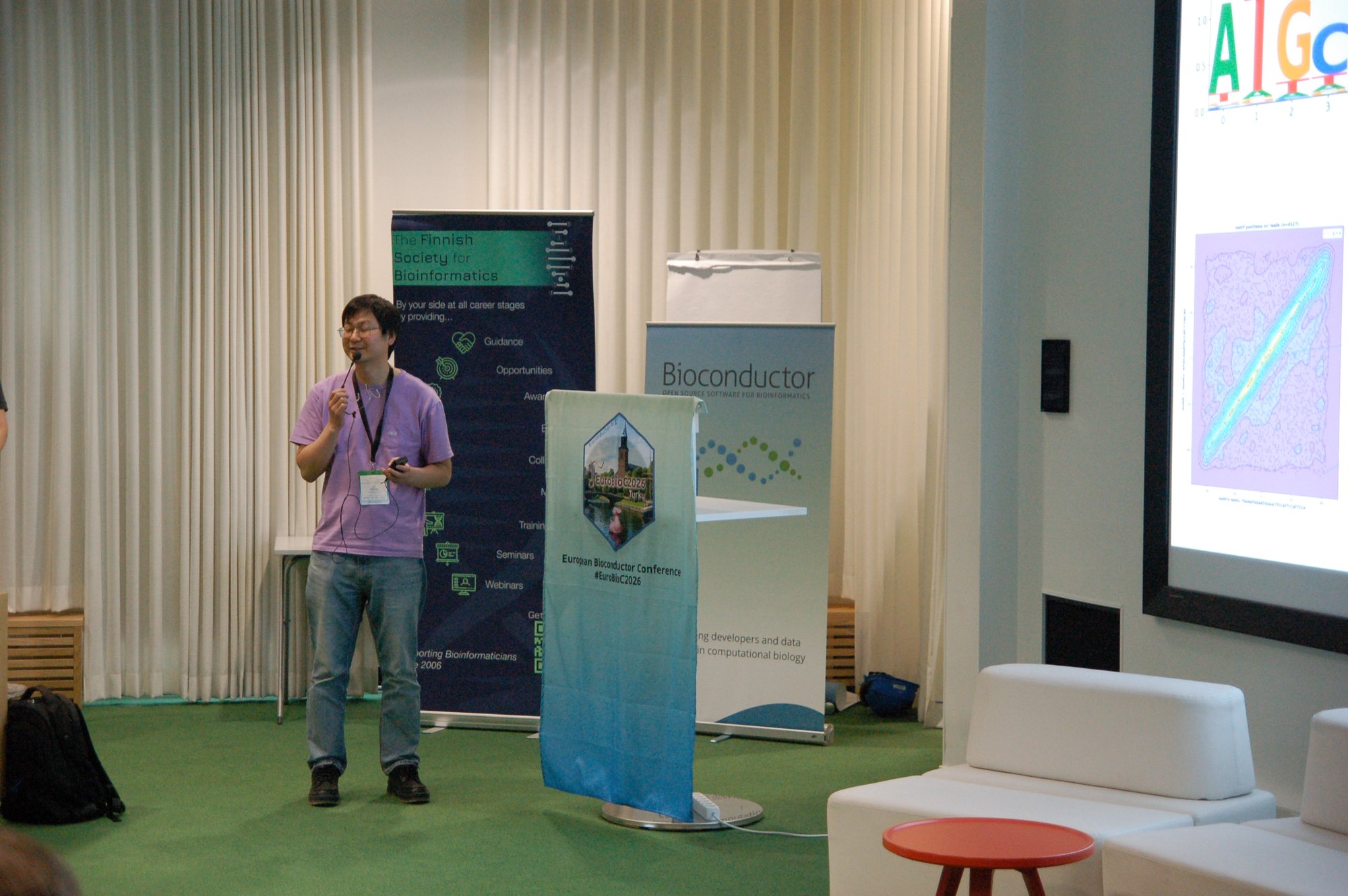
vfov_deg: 18.2
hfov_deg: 27.0
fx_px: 2806
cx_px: 674
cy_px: 448
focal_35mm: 75
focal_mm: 50
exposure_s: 1/125
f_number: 3.2
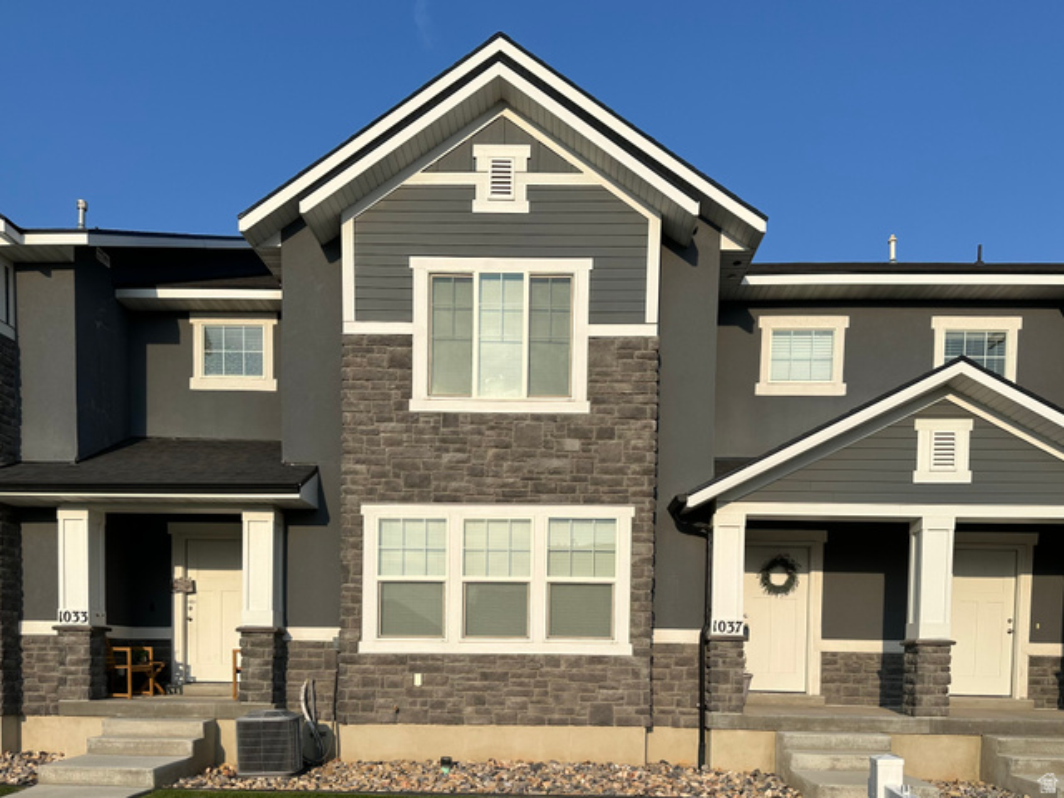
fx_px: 738
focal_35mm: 24
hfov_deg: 71.6
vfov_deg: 56.8
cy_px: 399
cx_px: 532
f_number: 1.78
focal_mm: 6.86
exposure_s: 1/4545
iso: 80
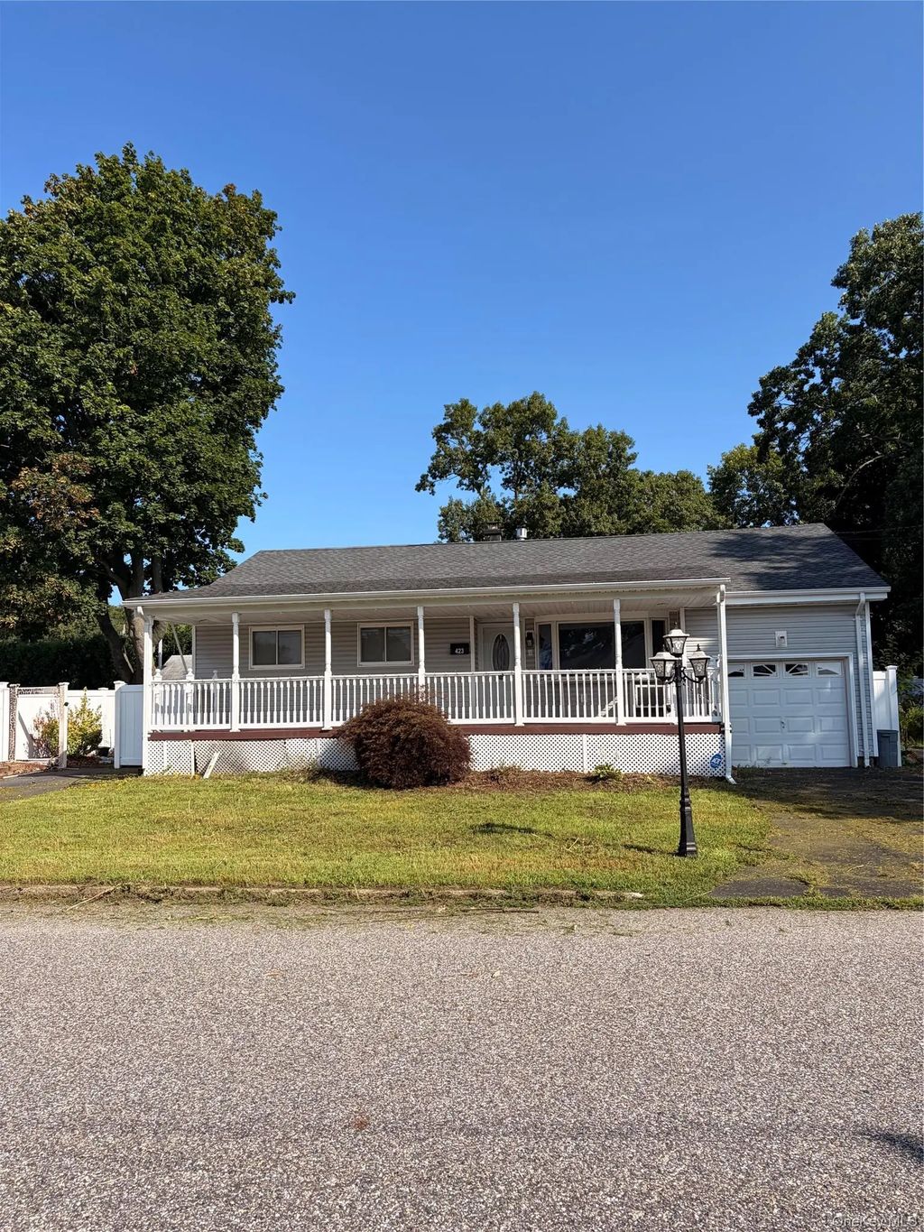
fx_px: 925
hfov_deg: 53.1
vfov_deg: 67.3
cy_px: 616
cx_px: 462
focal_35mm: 26
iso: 50
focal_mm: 5.96
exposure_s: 1/3125
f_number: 1.6
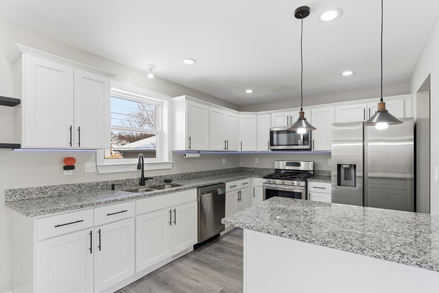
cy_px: 154
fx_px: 207
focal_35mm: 17
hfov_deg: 93.2
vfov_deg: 70.4
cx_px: 230
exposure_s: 1/640
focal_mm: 16
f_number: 4
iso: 100
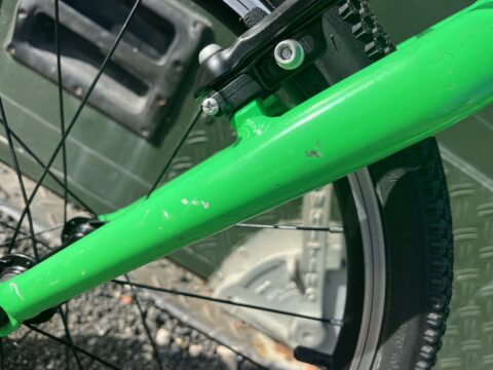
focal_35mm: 26
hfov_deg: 67.3
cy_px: 185
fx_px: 370
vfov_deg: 53.1
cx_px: 246
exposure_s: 1/2513
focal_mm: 5.1
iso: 50
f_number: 1.6
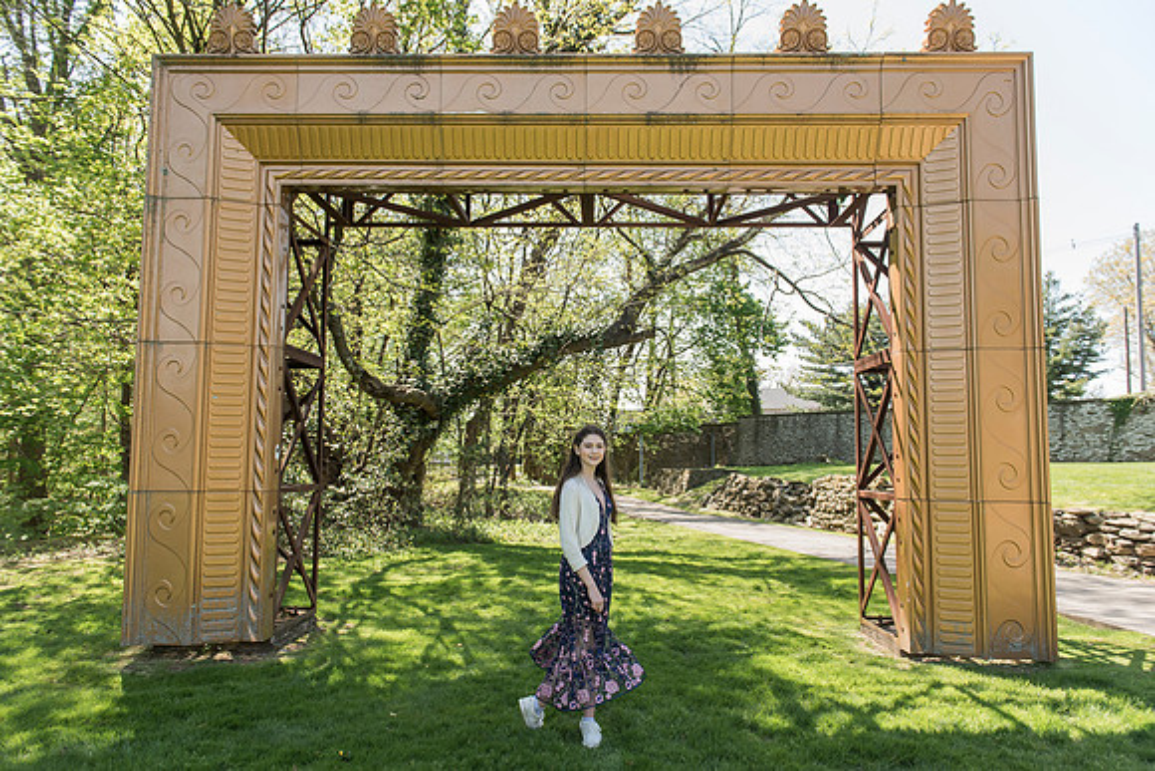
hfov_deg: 72.8
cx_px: 587
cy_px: 391
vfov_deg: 52.4
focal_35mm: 24
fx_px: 783
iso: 400
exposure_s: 1/800
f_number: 4
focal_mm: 24
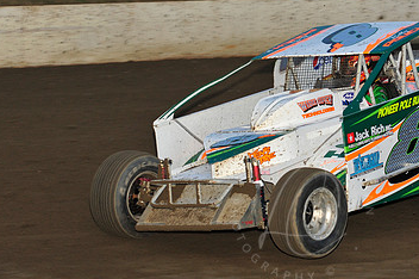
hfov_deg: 10.0
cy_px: 99
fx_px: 2395
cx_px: 301
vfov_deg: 6.7
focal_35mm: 206
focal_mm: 125
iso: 640
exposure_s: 1/320
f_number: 6.3
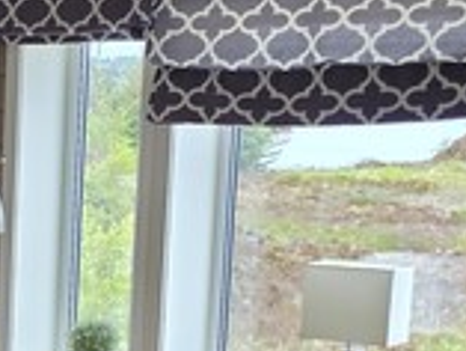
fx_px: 1576
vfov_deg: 12.4
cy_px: 434
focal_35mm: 117
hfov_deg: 15.0
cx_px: -326
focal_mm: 6.3
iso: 100
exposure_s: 1/180
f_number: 1.7
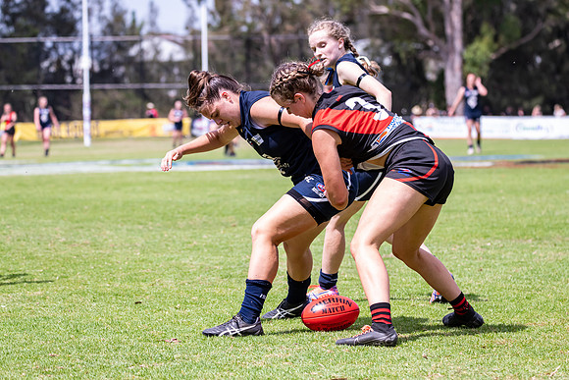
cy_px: 173
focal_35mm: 164
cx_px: 310
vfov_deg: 8.4
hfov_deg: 12.6
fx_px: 2586
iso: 800
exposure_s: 1/2500
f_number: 6.3
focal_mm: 150
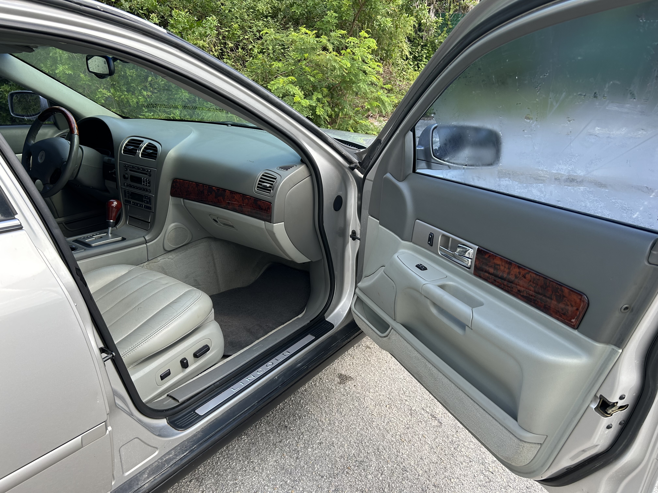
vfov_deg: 53.1
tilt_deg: -22.0
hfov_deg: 67.3
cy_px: 246
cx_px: 329
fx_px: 494
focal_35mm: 26
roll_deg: -0.3
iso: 50
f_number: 1.5
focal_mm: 5.7
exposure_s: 1/422
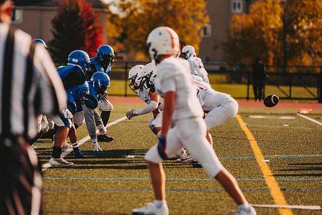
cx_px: 141
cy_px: 98
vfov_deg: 6.0
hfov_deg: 8.9
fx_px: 2061
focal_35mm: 230
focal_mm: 200
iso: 160
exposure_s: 1/1600
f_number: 2.8
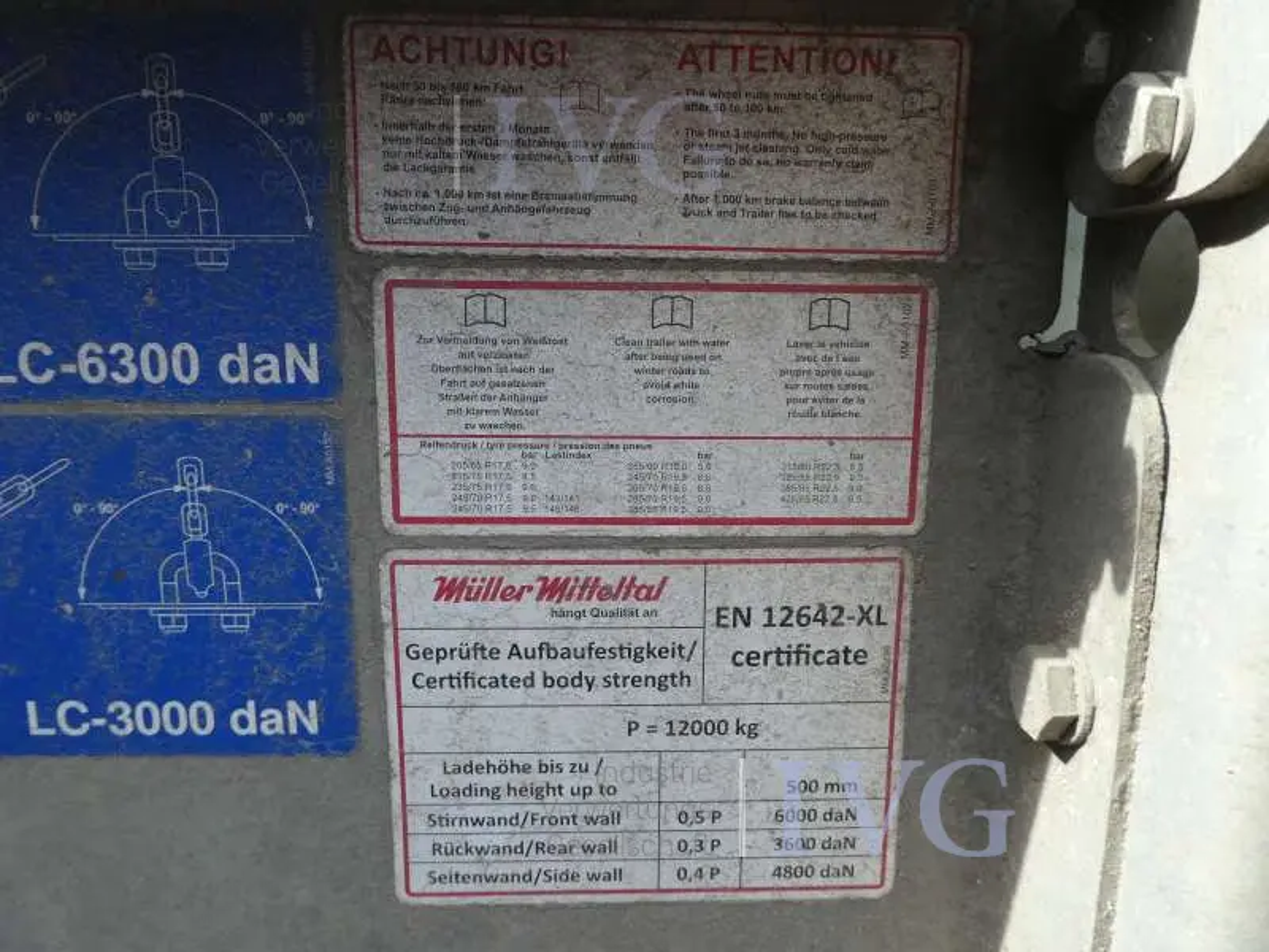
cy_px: 476
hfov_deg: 71.6
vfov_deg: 56.8
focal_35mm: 24
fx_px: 880
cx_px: 634
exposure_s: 1/250
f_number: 3.3
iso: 80
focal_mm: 4.3
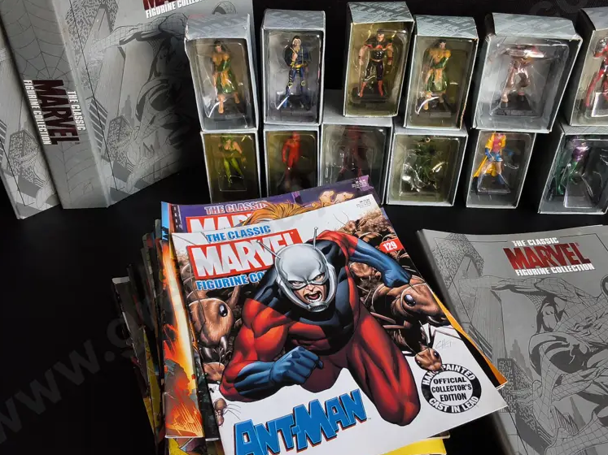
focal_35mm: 37
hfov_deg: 50.1
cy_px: 188
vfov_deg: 38.5
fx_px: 650
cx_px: 316
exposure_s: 1/100
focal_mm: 2.87
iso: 40
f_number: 2
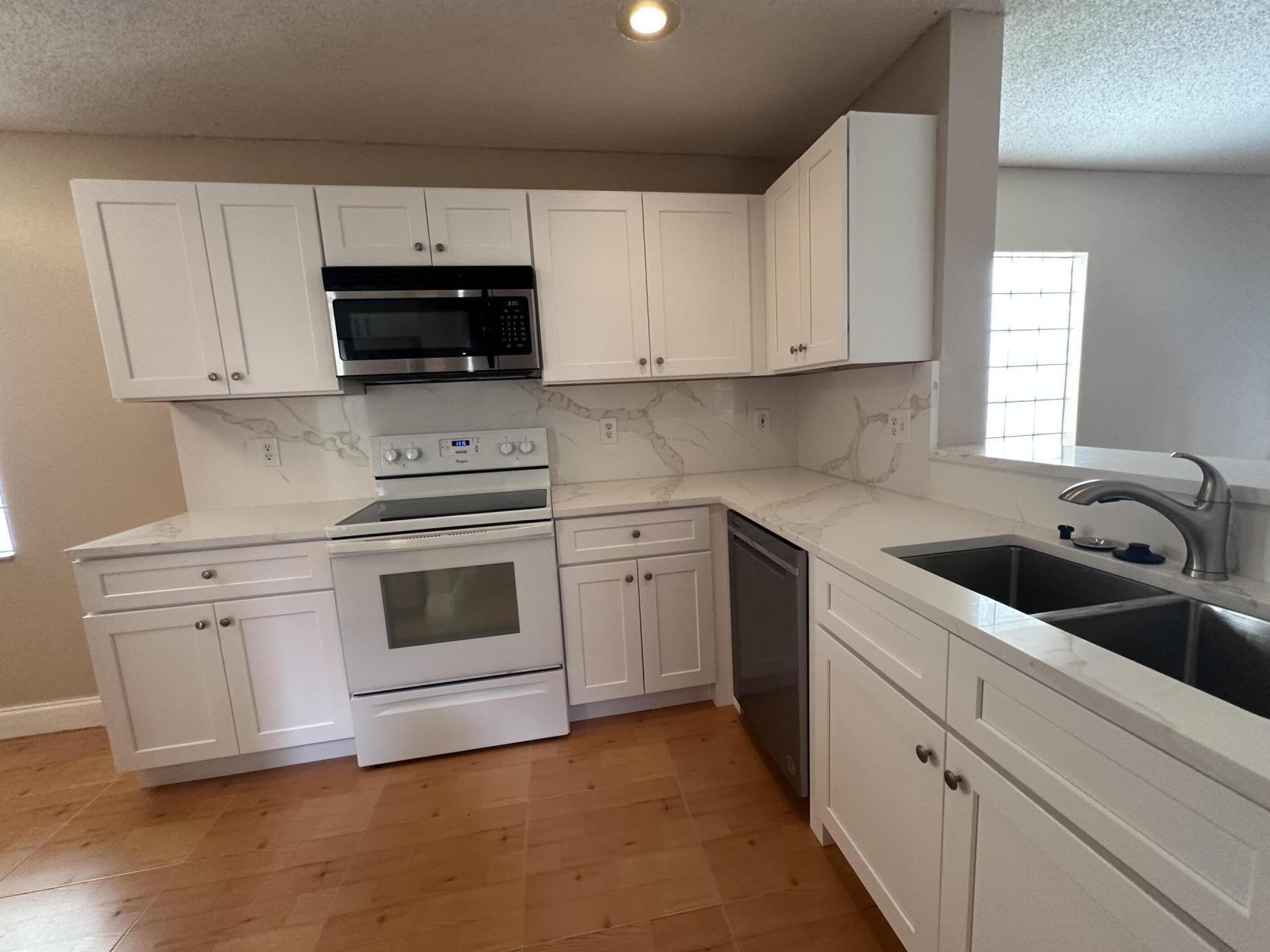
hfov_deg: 98.2
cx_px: 652
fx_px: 550
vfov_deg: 81.7
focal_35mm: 15
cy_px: 479
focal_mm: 2.22
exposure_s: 1/120
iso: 250
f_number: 2.2
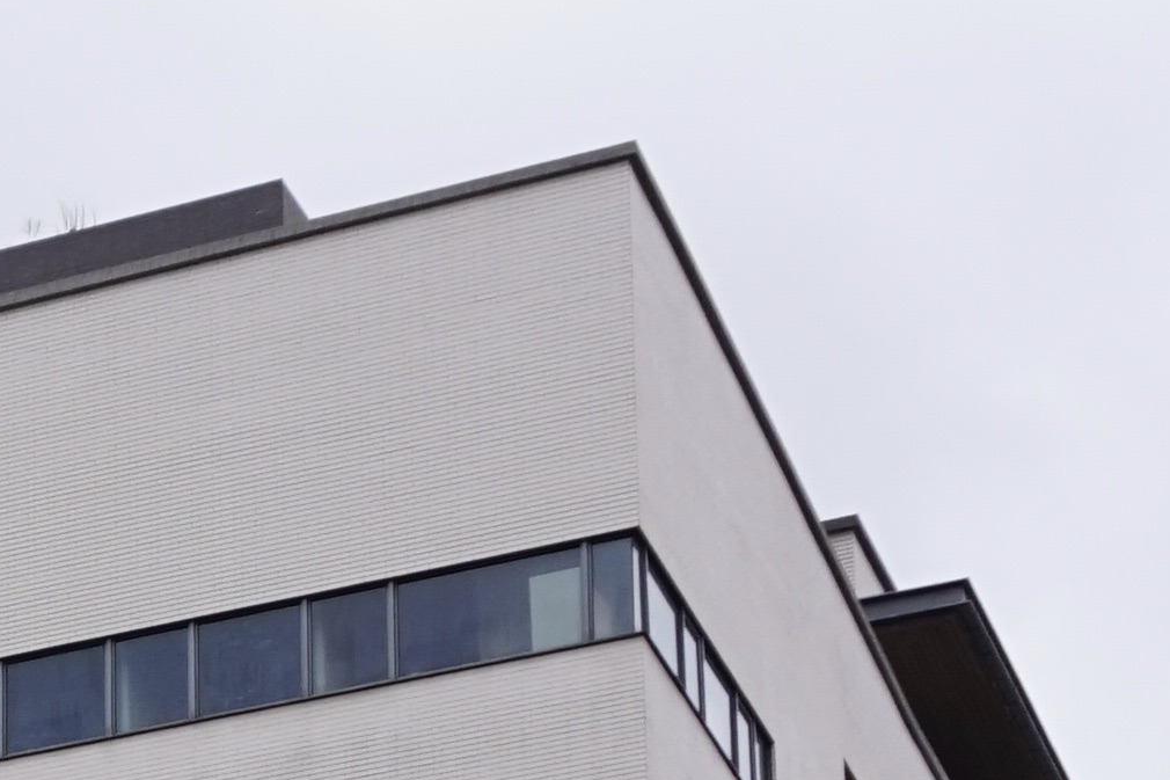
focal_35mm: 162
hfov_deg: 11.3
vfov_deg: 7.8
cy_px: 1988
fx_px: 5264
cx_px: -1279
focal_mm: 20
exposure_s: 1/100
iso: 100
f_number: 6.3
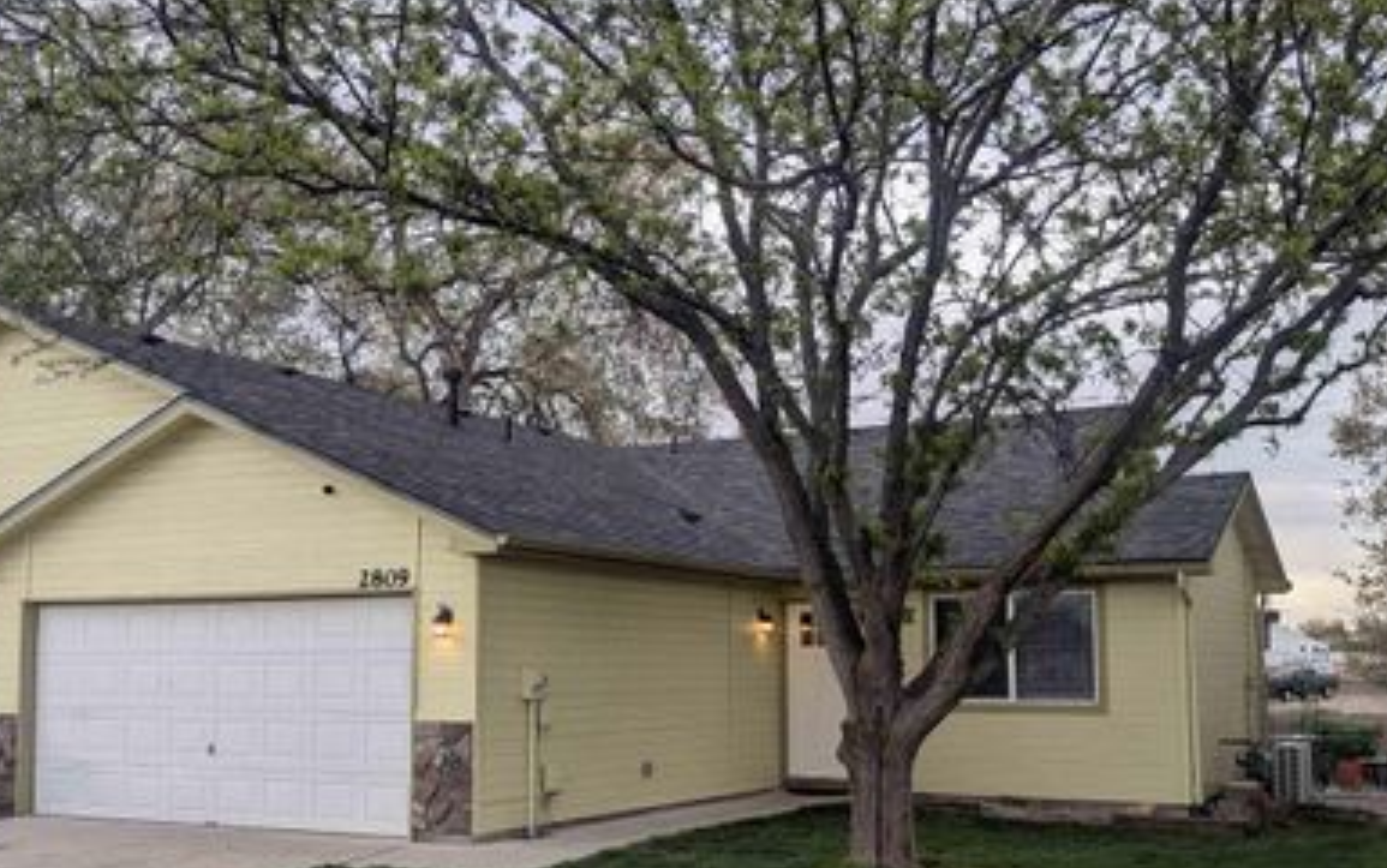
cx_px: 501
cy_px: 373
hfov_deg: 57.2
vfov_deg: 38.3
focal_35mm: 33
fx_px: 1248
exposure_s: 1/293
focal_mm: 6.81
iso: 44
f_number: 1.85
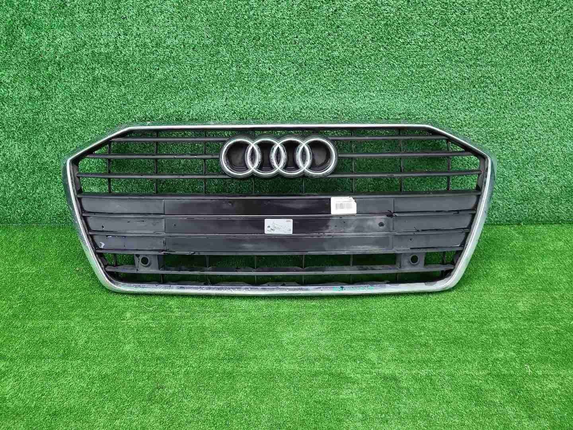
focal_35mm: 26
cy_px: 215
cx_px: 286
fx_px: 430
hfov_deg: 67.3
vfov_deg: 53.1
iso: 231
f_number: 1.8
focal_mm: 5.4
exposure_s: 1/50
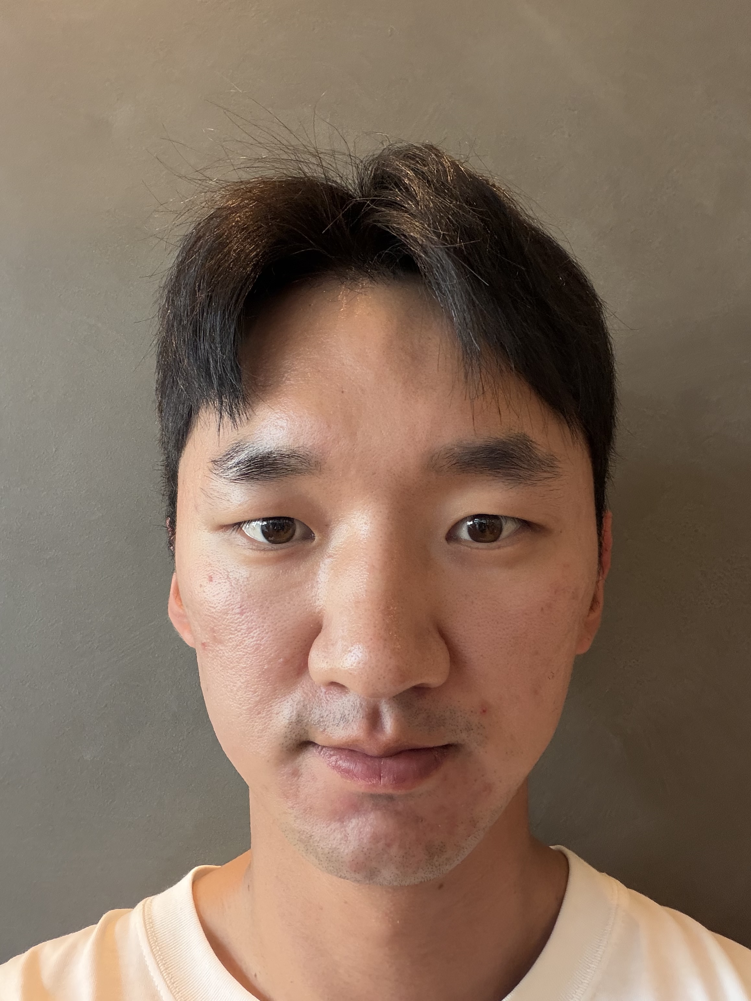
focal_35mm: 30
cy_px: 500
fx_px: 868
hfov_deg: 46.8
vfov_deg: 60.0
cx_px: 376
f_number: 1.9
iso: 320
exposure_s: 1/60
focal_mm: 2.71
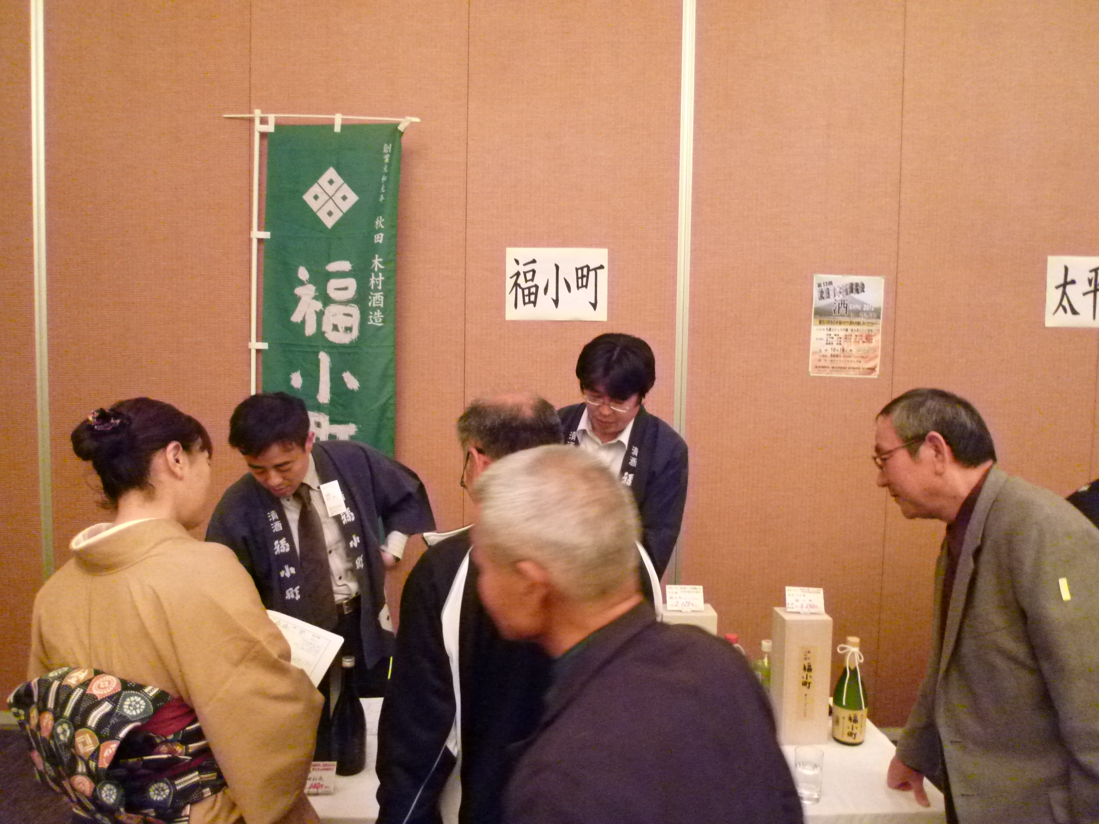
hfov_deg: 71.6
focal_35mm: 24
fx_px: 762
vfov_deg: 56.8
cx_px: 550
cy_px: 412
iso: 800
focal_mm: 4.3
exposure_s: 1/30
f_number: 2.2
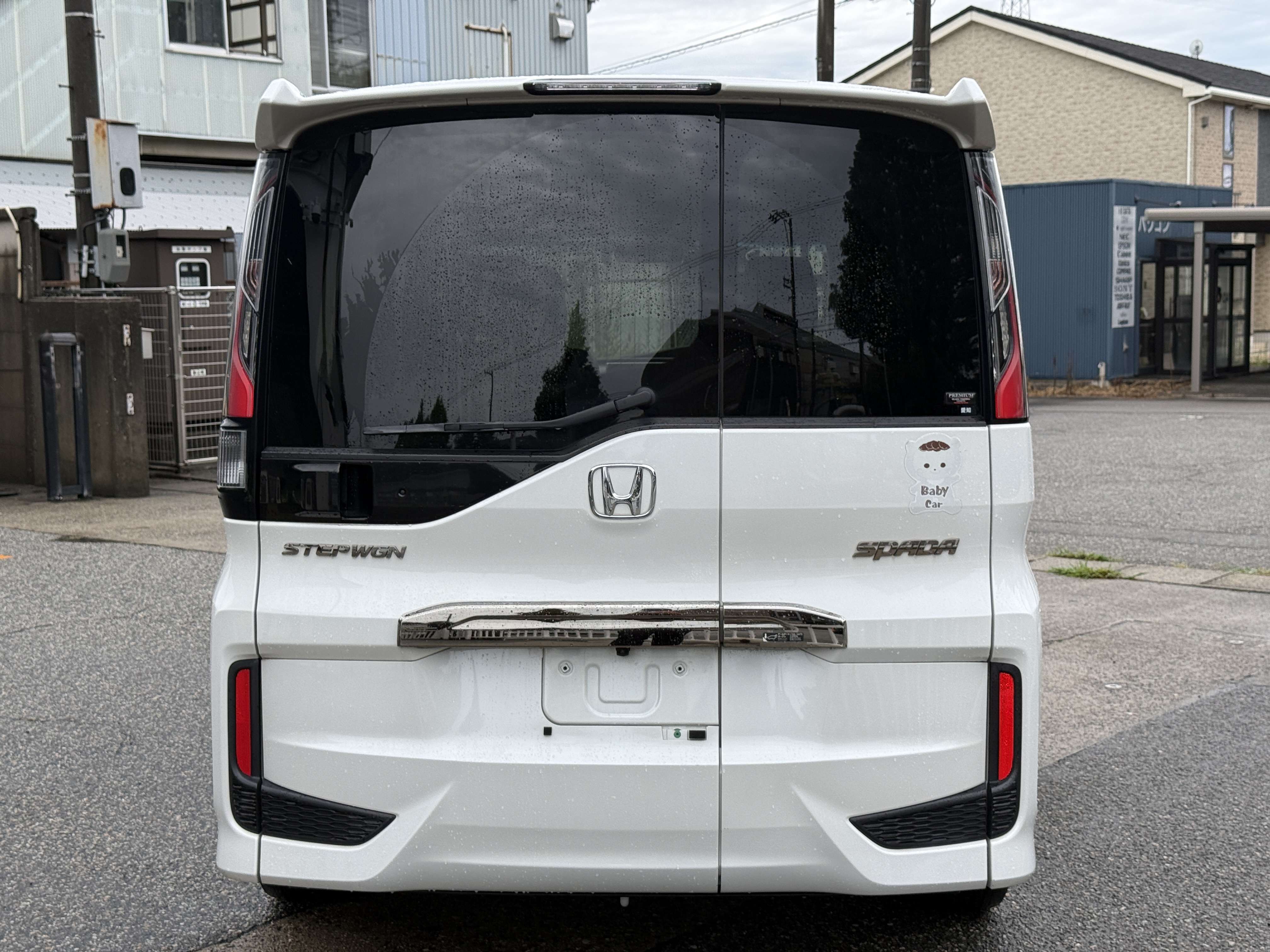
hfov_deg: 39.7
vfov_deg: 30.3
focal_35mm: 48
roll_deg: +1.2
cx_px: 635
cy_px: 476
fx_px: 1761
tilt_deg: -5.4
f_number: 1.78
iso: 64
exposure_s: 1/885
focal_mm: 6.76
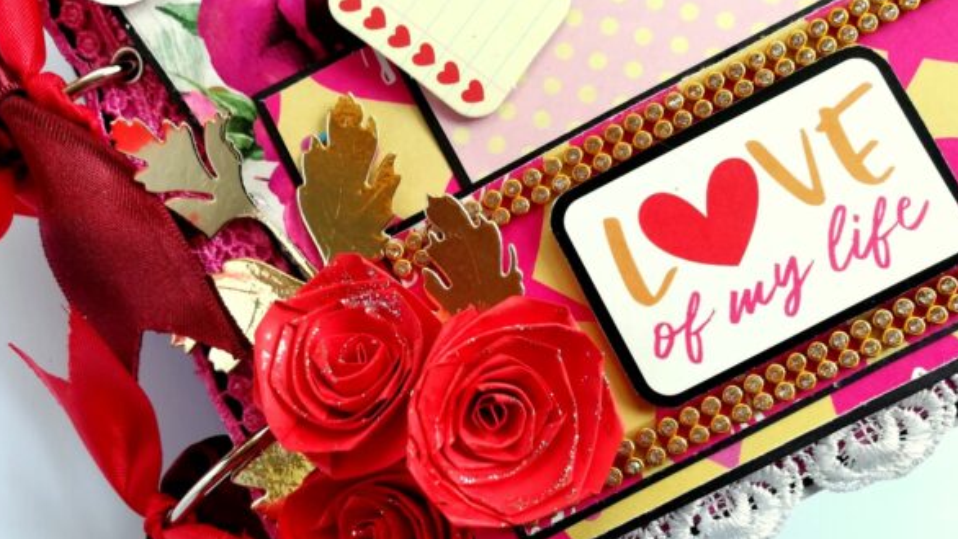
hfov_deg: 66.0
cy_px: 312
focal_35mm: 29
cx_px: 472
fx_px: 737
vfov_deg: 40.1
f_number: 2.2
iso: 64
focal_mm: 3.83
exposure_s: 1/33.3
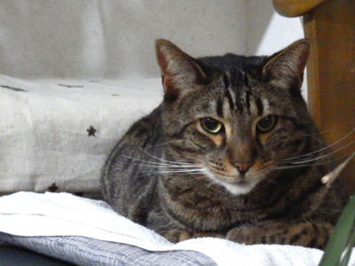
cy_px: 133
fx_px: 2543
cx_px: 178
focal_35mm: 248
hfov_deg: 8.0
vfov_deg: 6.0
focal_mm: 44.4
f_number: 6.2
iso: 3200
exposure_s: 1/8
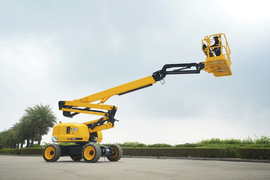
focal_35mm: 35
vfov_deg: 37.9
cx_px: 135
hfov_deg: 54.4
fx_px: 263
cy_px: 90
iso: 500
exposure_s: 1/800
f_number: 5.6
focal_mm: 35
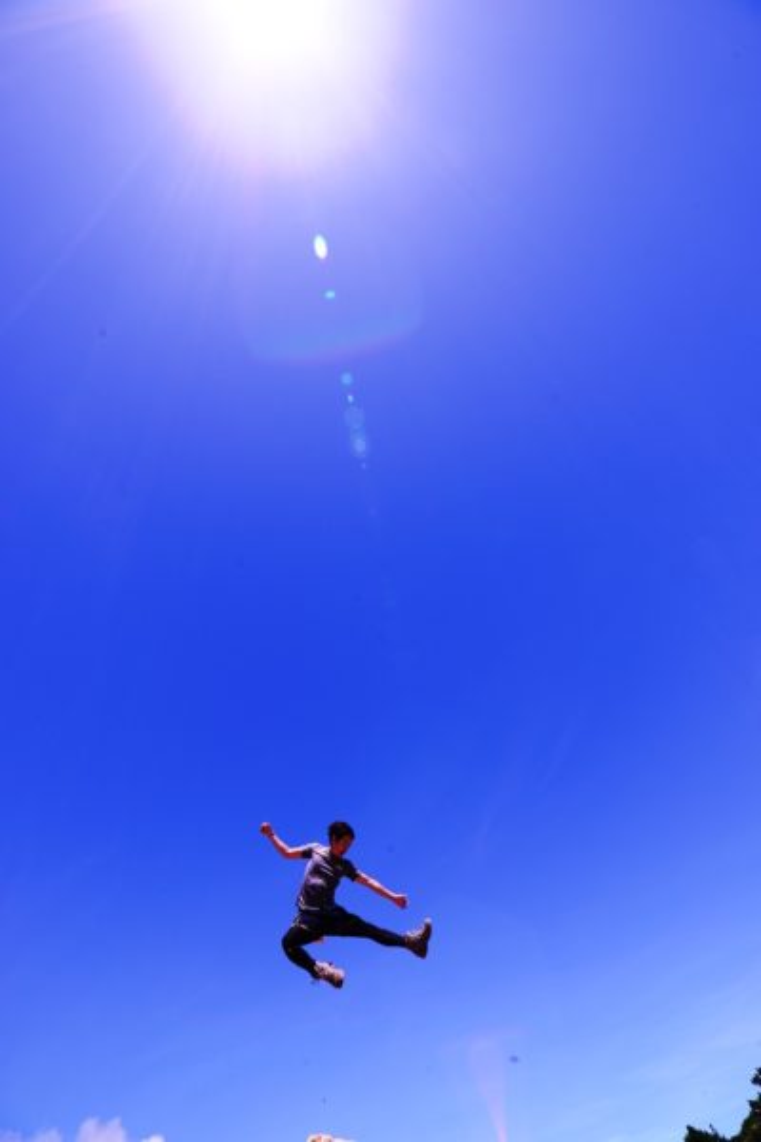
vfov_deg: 104.3
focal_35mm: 14
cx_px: 380
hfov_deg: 81.2
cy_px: 571
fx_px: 444
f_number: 9
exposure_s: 1/320
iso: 200
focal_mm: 14
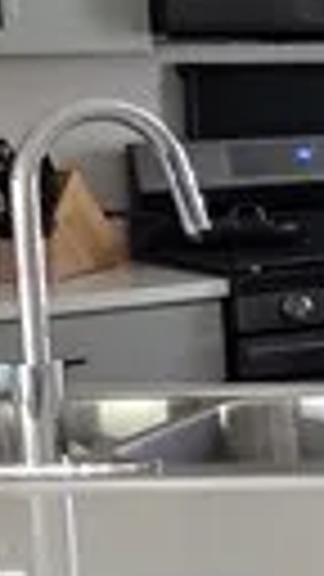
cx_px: 1030
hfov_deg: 8.6
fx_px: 1726
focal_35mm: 113
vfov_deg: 18.9
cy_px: 266
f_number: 1.9
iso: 640
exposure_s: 1/60
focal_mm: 2.2
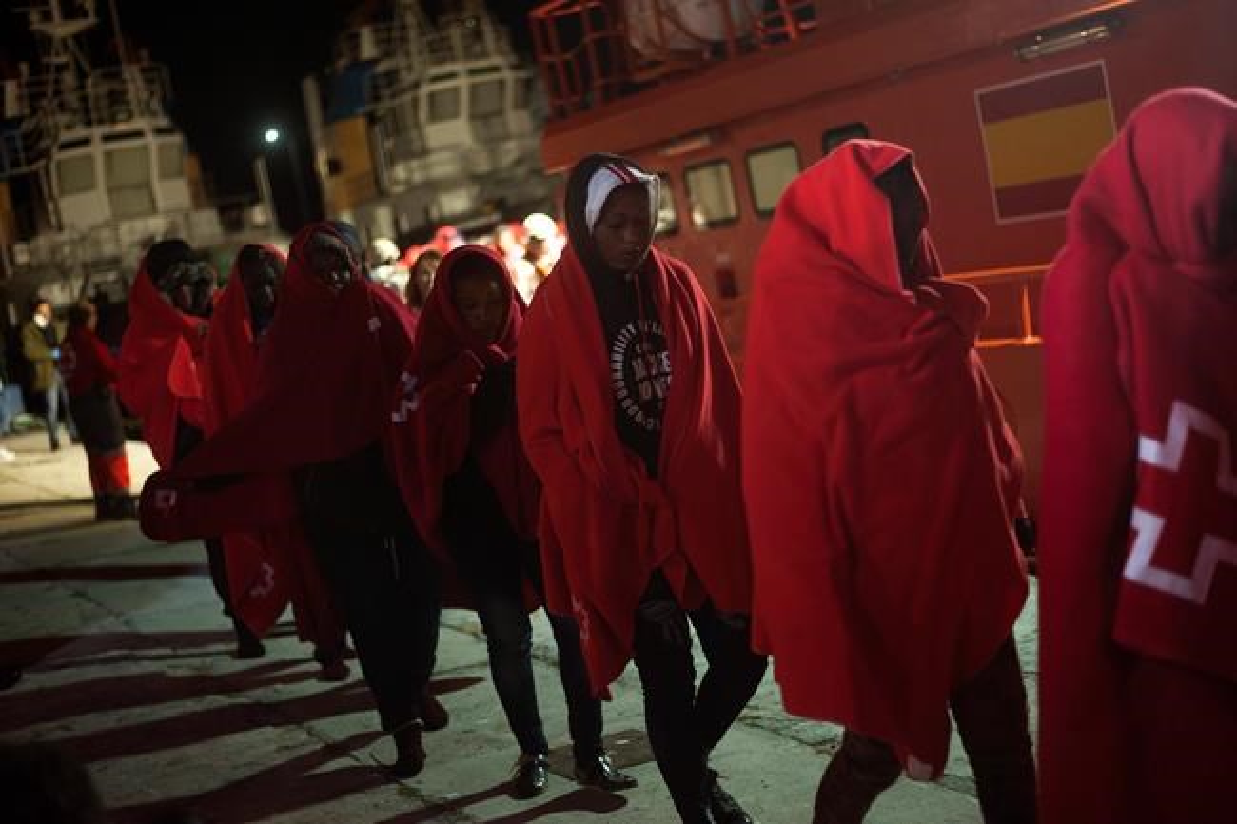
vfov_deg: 27.0
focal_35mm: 50
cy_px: 412
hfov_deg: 39.6
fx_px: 1718
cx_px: 618
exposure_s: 1/250
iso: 1600
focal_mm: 50
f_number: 1.8
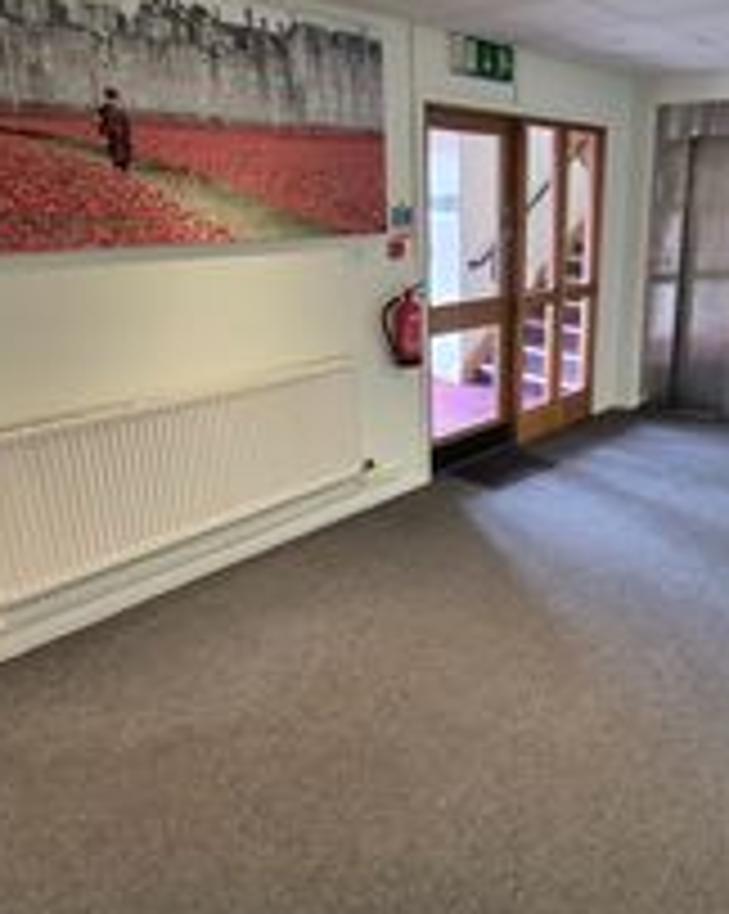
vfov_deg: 67.7
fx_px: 675
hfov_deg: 55.6
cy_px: 378
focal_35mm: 25
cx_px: 482
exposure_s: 1/50
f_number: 2.2
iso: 320
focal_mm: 1.74
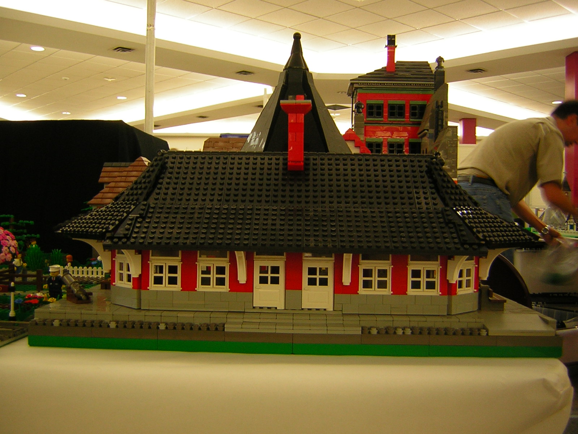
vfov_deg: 39.7
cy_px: 217
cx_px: 289
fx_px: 601
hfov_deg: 51.4
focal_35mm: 36
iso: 50
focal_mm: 4.7
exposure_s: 1/6.3
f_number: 2.6
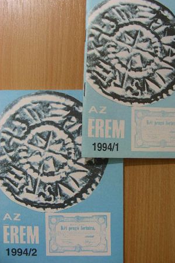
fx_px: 292
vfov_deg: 48.5
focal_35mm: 40
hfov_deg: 33.3
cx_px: 99
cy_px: 131
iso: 87
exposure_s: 1/30
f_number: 3.5
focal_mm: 6.3
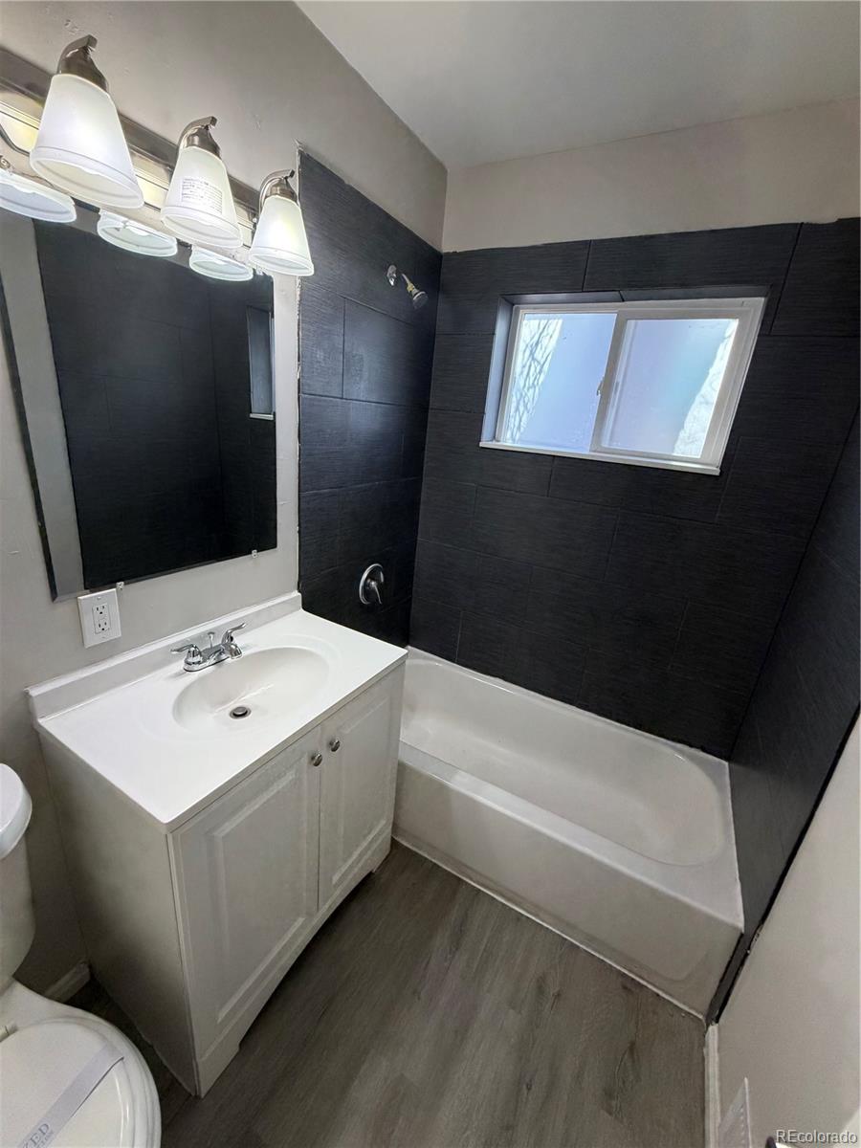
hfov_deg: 85.7
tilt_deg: -18.2
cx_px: 430
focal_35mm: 14
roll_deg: -6.5
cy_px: 574
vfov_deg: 102.1
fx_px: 464
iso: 200
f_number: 2.2
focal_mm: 2.22
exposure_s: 1/120
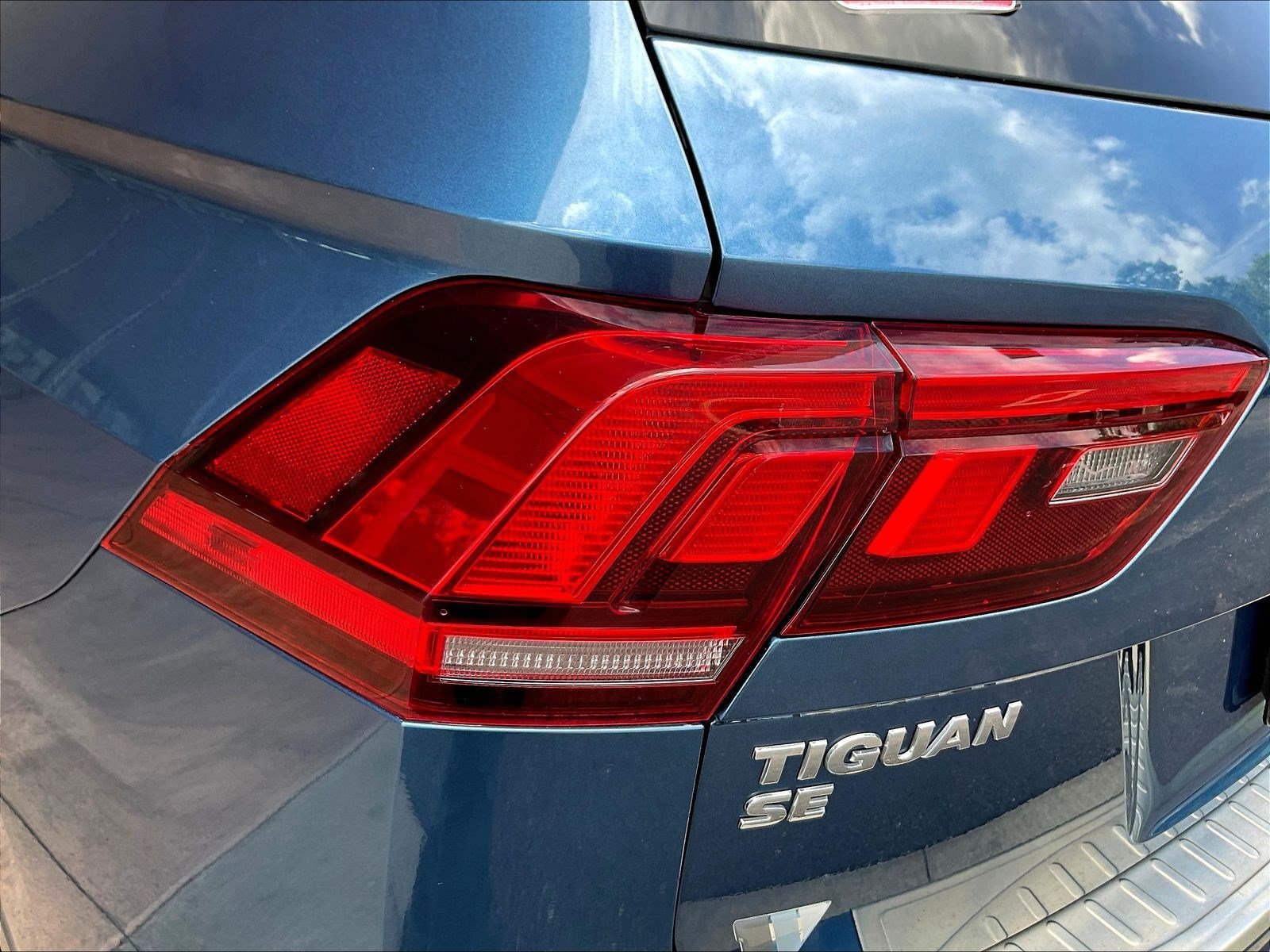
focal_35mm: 29
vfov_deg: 48.2
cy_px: 476
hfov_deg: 61.7
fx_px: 1064
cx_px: 635
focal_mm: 3
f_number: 1.8
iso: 16
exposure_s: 1/127
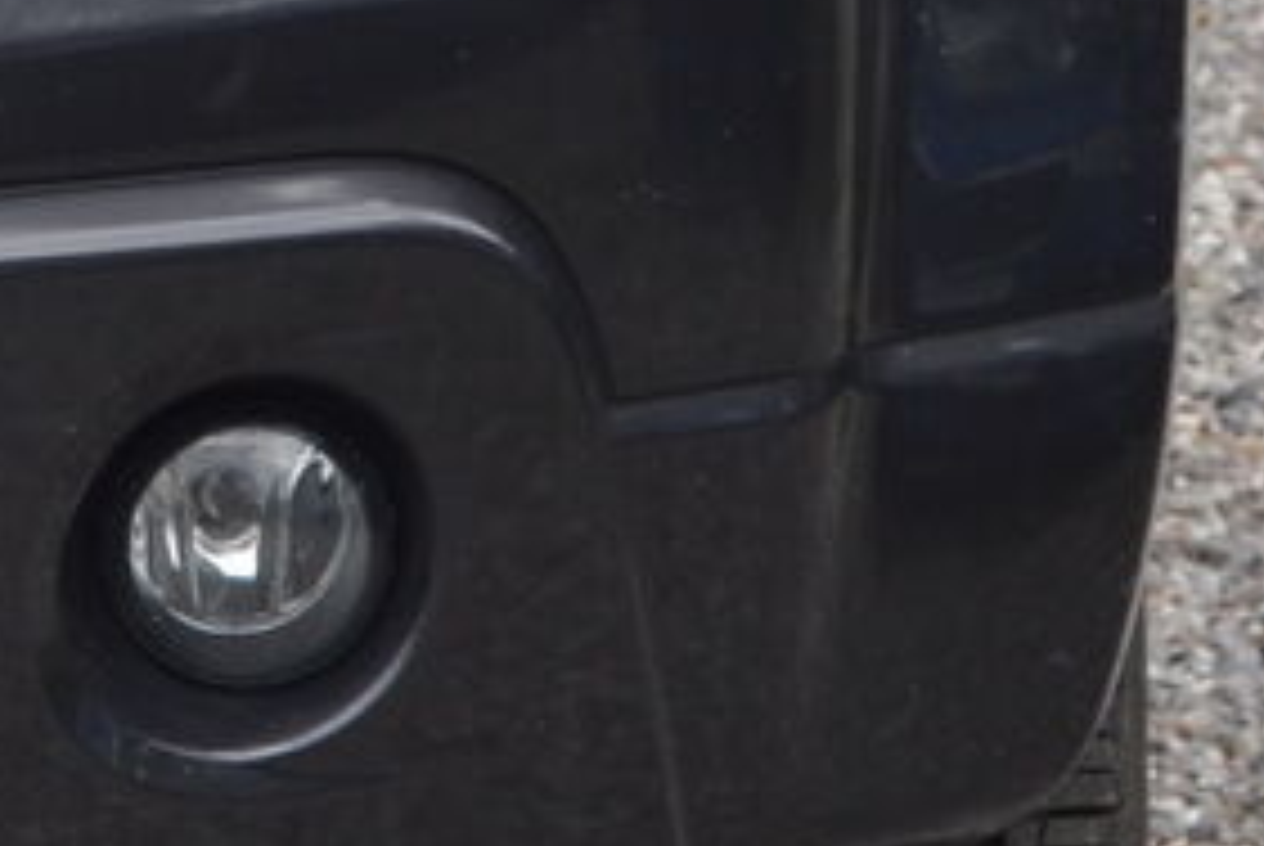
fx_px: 10790
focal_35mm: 307
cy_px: -828
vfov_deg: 4.4
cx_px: -1471
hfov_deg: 6.5
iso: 100
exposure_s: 1/250
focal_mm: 30
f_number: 7.1
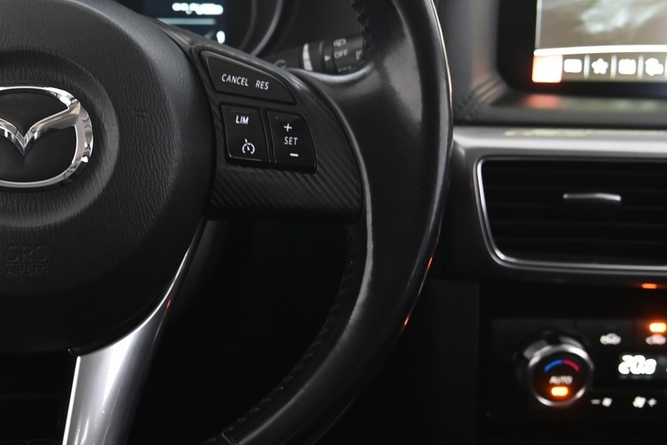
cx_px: 19
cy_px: 151
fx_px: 1297
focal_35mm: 70
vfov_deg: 19.4
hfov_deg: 27.4
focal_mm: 32
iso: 1000
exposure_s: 1/6
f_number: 4
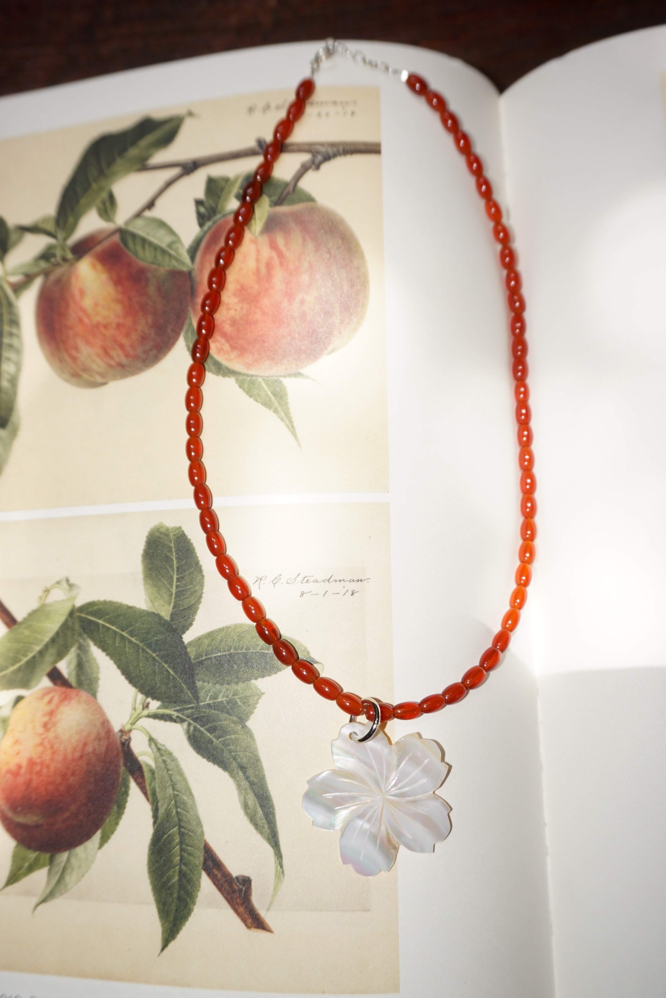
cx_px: 333
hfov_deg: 43.6
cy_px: 499
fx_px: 832
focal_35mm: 30
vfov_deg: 61.9
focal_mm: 20
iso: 100
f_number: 4.5
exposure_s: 1/60
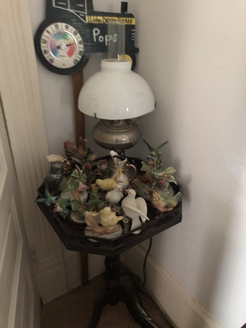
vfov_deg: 63.4
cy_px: 164
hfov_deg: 49.7
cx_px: 123
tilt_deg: -27.6
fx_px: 265
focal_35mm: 28
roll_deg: -0.2
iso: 125
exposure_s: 1/4
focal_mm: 4
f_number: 1.8
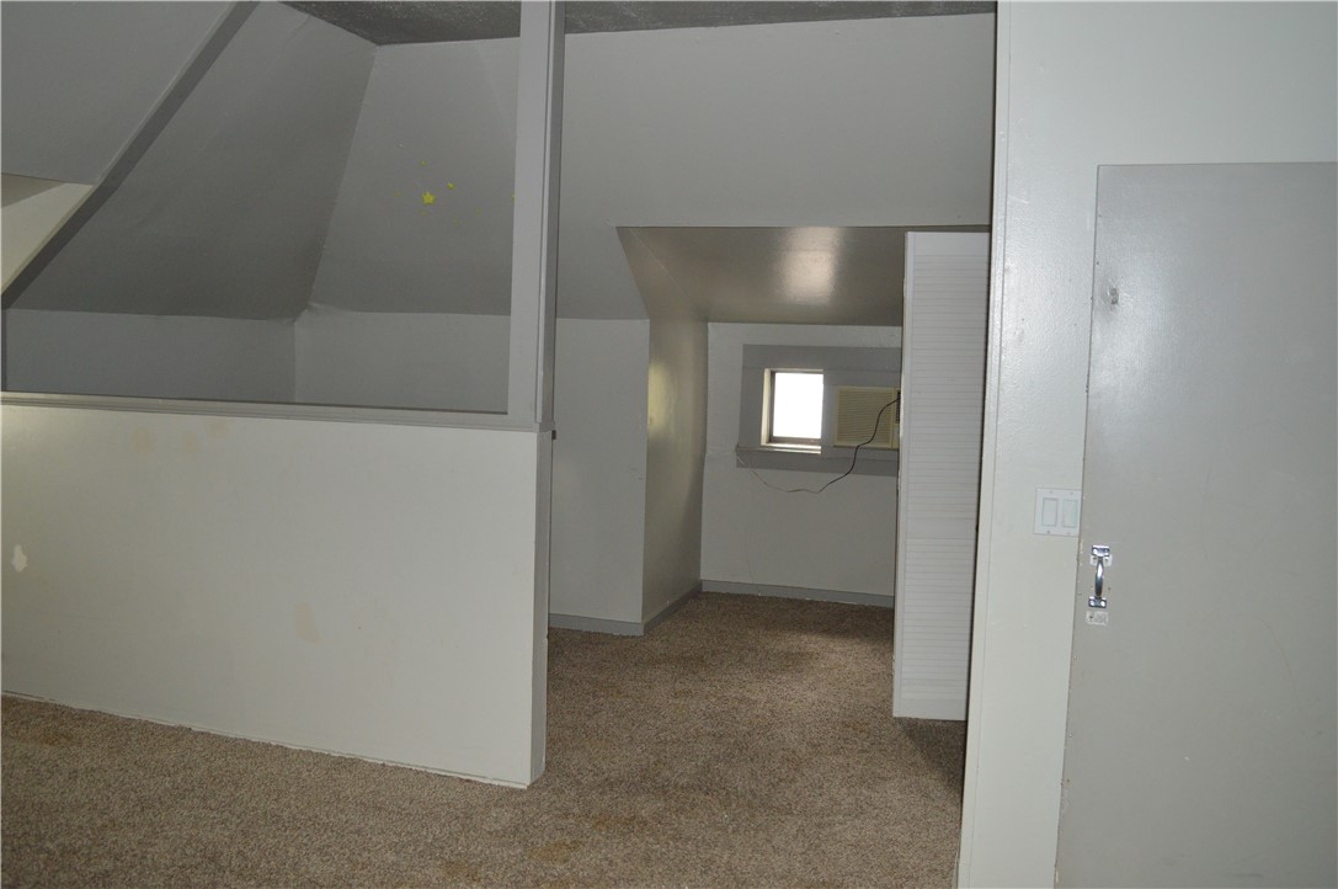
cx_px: 669
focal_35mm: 27
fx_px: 1002
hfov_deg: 67.4
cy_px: 444
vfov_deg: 47.8
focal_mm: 18
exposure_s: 1/60
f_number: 3.5
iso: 900
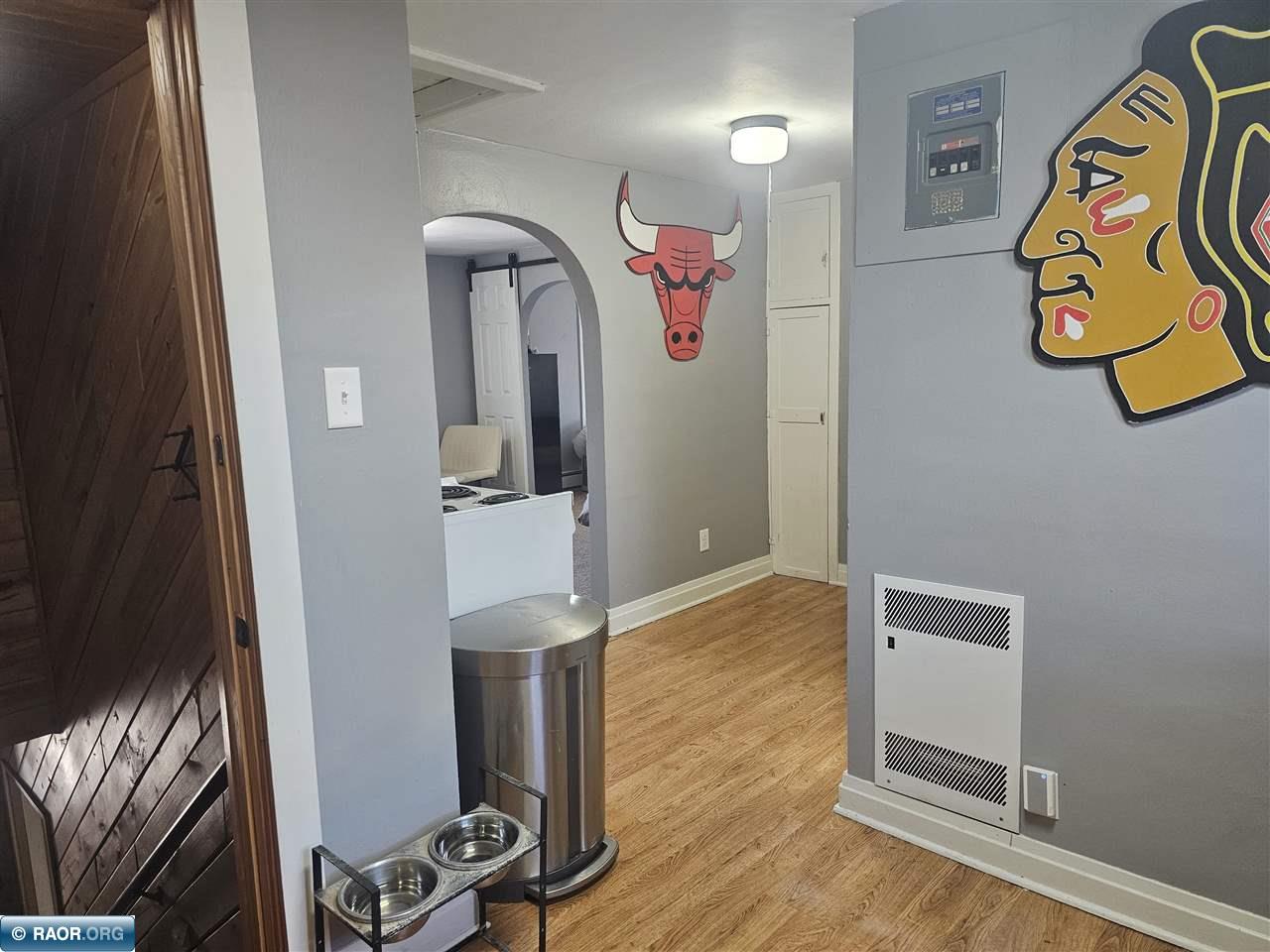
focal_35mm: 23
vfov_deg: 58.9
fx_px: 844
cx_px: 635
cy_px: 476
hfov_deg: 73.9
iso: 250
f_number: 1.7
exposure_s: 1/120
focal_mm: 6.3
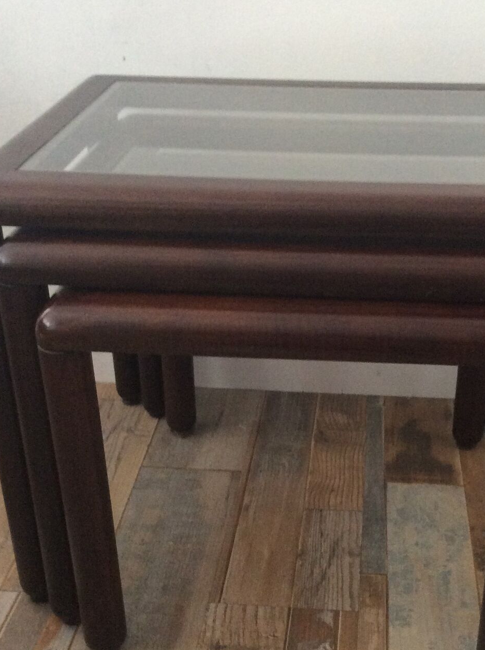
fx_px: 956
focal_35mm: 51
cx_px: 314
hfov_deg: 28.3
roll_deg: +0.8
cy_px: 399
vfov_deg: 37.4
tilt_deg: -31.2
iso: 160
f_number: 2.4
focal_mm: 3.3
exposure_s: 1/25
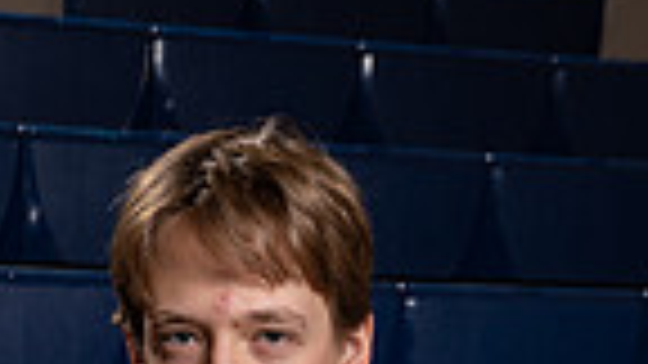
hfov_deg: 16.0
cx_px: 261
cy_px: 948
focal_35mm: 134
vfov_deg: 8.2
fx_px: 2302
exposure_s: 1/250
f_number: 8
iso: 320
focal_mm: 41
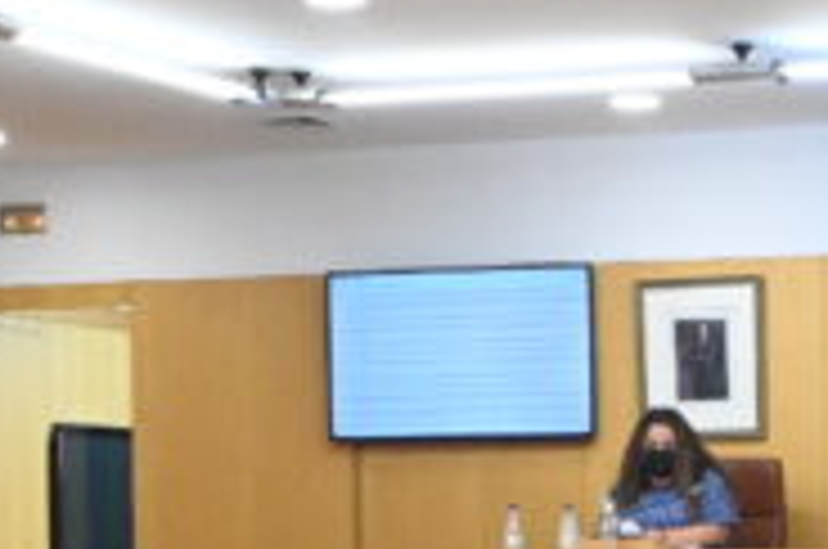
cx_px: 864
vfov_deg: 9.3
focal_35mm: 143
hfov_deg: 14.1
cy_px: 801
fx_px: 3283
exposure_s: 1/160
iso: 16000
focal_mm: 35
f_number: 13
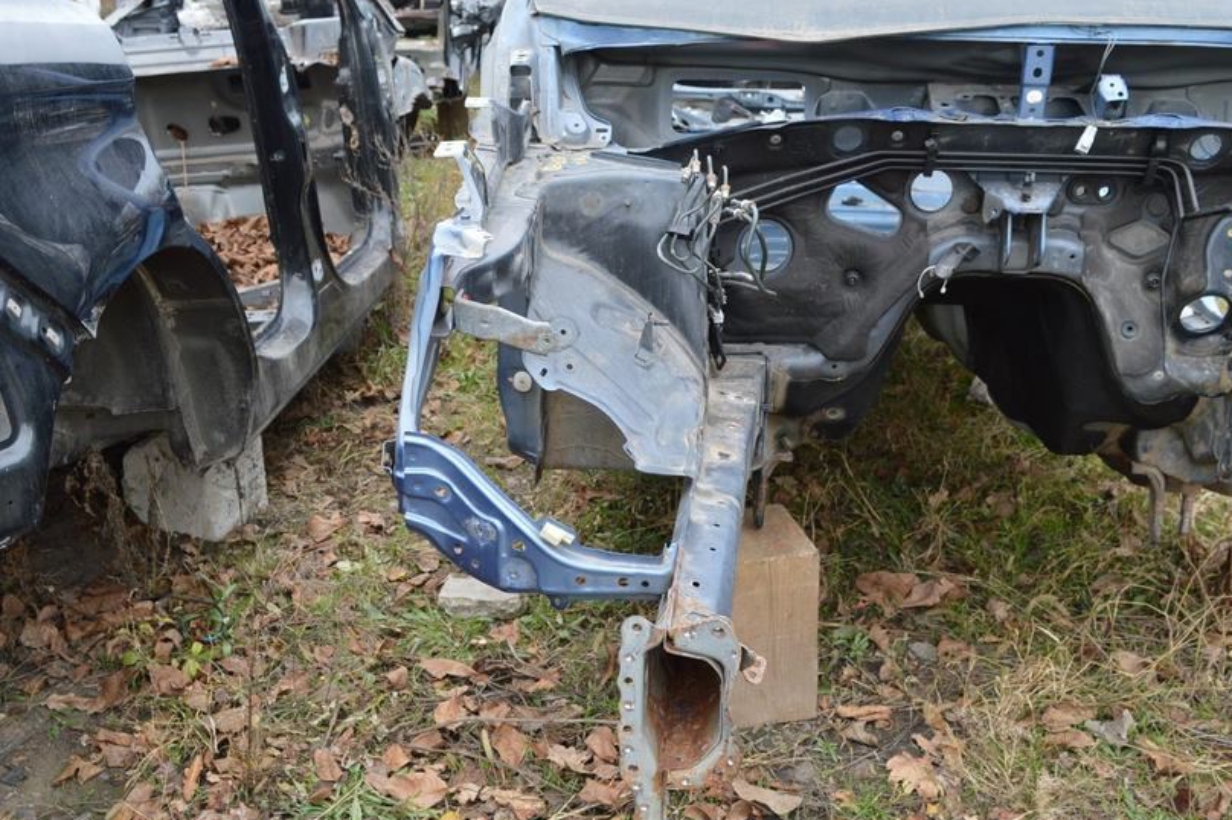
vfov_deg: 35.0
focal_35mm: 38
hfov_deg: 50.7
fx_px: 1300
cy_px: 434
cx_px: 586
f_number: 5.6
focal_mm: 20
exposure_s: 1/125
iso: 400
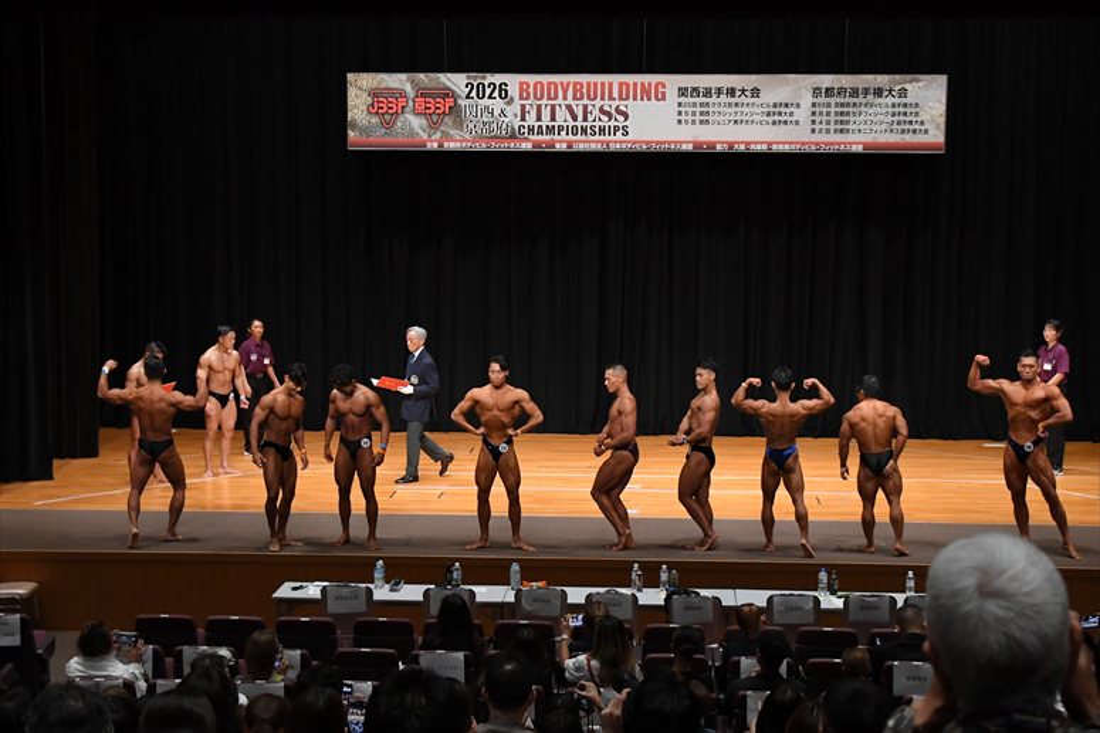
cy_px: 366
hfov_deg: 30.1
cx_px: 550
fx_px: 2046
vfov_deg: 20.3
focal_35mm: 67
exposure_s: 1/400
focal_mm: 45
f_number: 5.6
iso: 4000
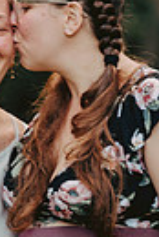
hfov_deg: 2.0
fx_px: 4579
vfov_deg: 3.0
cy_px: 199
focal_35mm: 693
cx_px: 15
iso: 250
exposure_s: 1/125
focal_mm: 200
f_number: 3.5
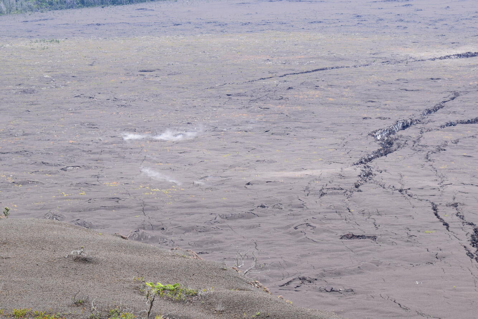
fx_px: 1992
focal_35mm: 150
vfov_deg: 9.2
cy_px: 160
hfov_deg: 13.7
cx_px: 239
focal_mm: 100
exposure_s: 1/200
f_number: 10
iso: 400
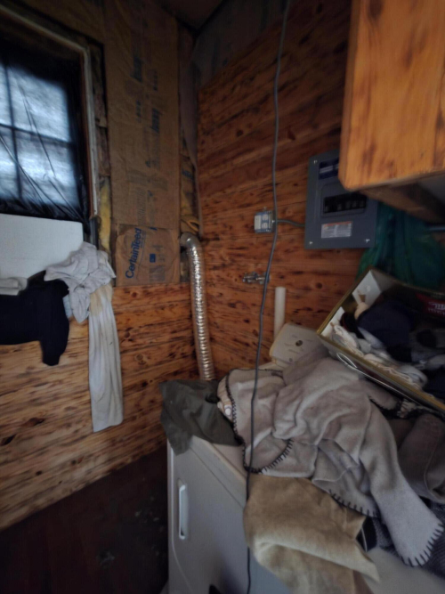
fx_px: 223
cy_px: 297
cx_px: 222
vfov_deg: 106.2
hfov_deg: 89.9
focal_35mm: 13
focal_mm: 2.2
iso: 1600
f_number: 1.9
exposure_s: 1/5.01
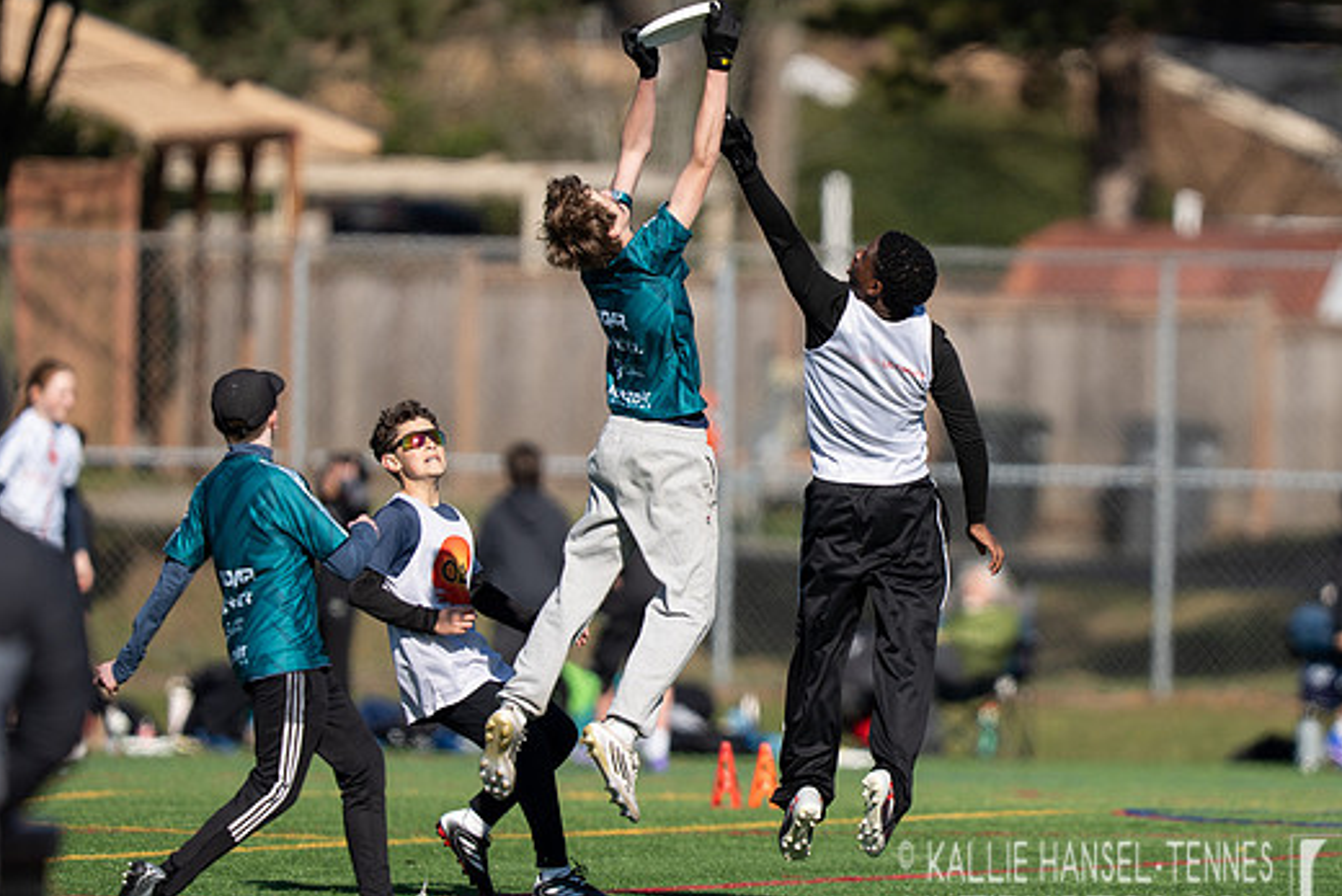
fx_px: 26175
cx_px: 882
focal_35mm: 702
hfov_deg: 2.9
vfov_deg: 2.0
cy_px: 530
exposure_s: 1/2000
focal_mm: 400
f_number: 2.8
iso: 100
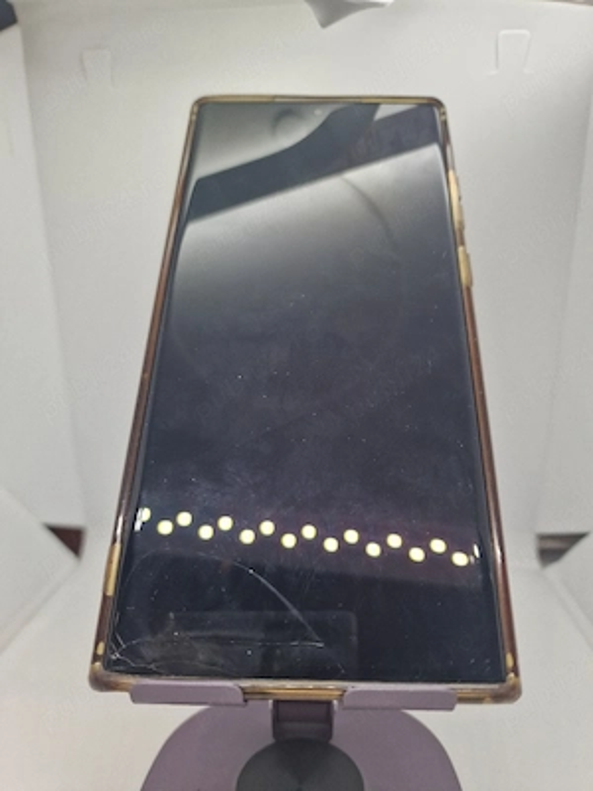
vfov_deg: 73.9
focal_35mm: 23
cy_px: 396
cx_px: 296
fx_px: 525
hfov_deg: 58.9
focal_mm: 6.4
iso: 100
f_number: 1.8
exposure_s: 1/182
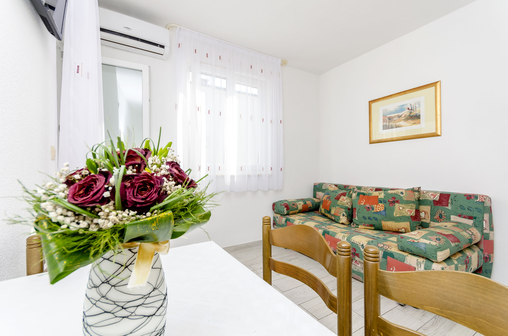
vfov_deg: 77.1
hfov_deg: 100.5
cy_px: 168
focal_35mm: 15
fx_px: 211
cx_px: 254
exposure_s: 1/160
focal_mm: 10
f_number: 8
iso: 250
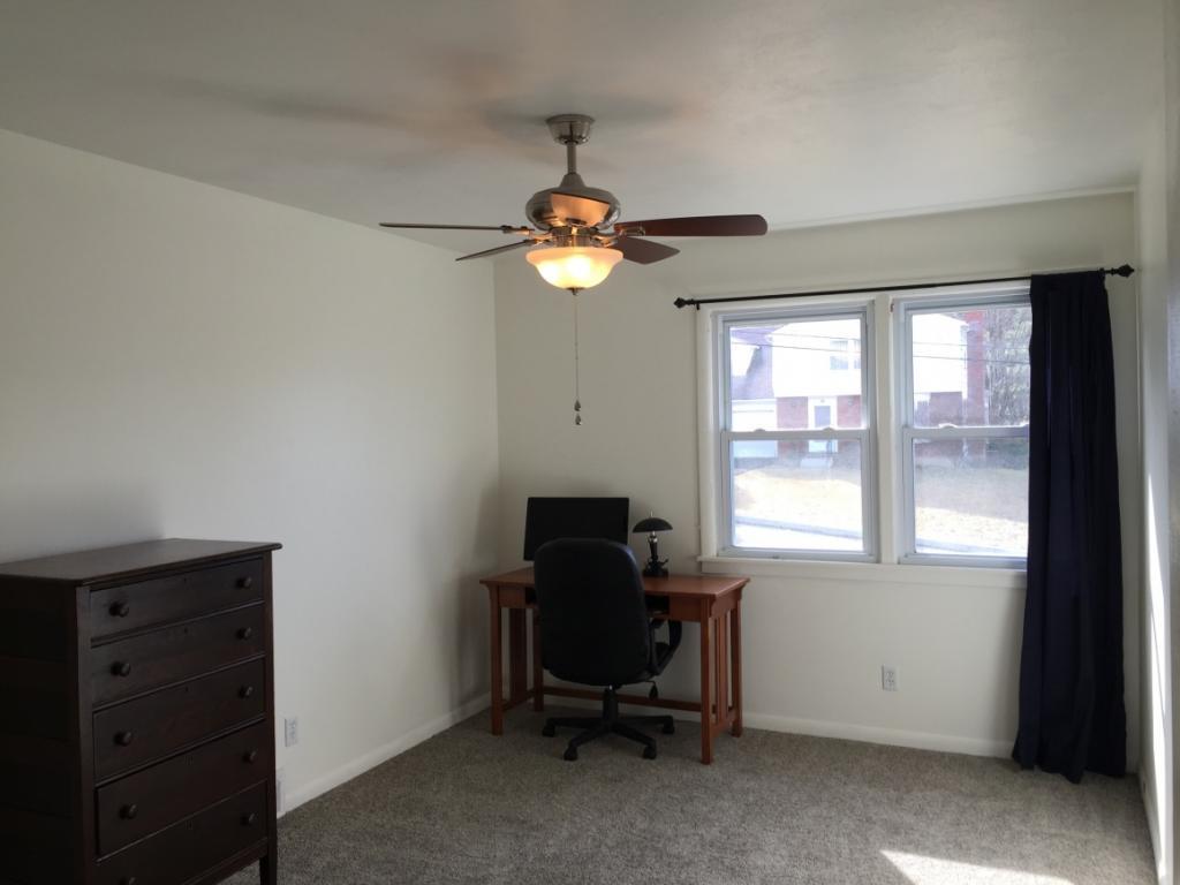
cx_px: 590
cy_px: 442
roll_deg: +1.3
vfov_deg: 48.2
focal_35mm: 29
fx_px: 989
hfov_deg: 61.7
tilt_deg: -1.3
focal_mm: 4.15
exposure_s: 1/121
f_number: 2.2
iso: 32
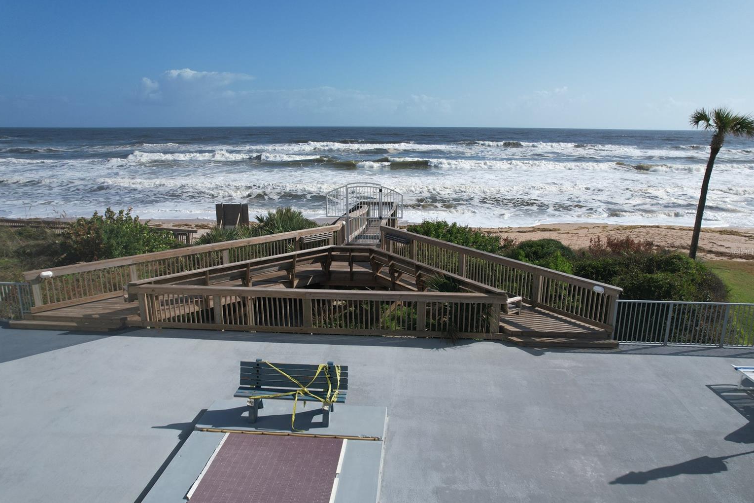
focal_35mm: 23
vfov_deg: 55.1
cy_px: 252
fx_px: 482
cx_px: 376
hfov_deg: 76.1
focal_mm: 8.38
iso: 100
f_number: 2.8
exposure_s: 1/2500
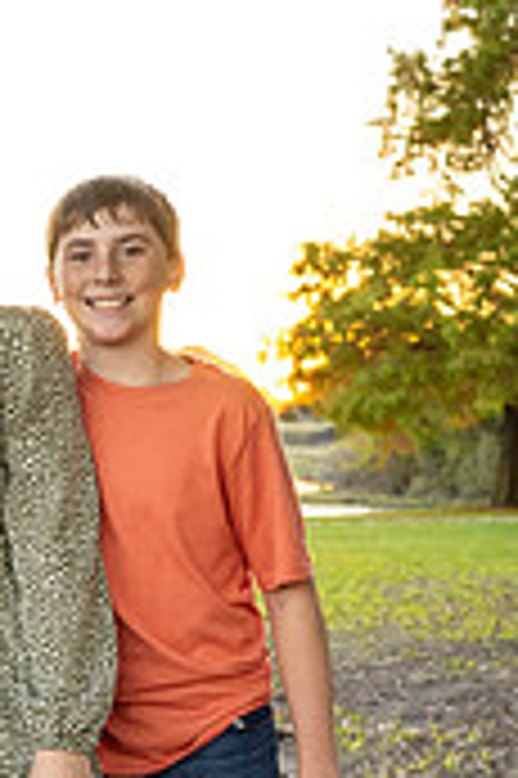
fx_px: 1968
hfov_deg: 14.5
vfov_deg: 22.2
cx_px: -117
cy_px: 603
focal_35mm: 91
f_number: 4.5
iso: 640
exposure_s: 1/125
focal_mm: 35
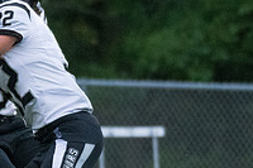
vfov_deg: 1.1
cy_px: 77
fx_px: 8553
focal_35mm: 1218
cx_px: -72
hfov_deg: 1.7
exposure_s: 1/2000
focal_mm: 280
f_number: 5.6
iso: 6400
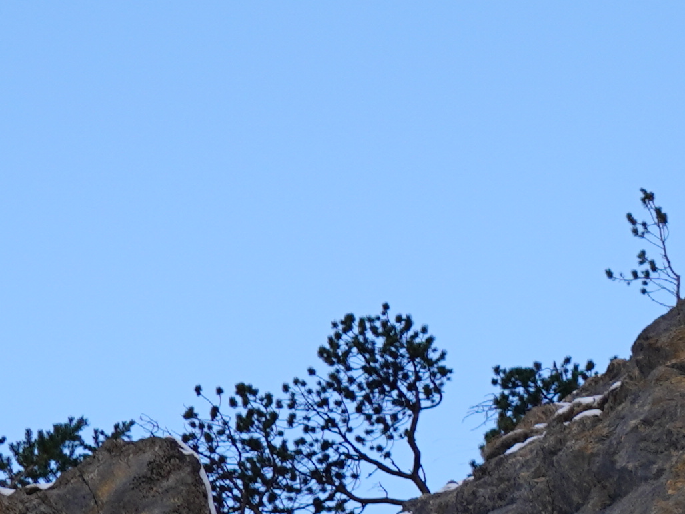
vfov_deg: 7.3
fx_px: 4047
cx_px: 1599
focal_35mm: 205
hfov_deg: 8.8
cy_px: 93
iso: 100
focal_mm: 24.3
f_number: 2.8
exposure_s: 1/250
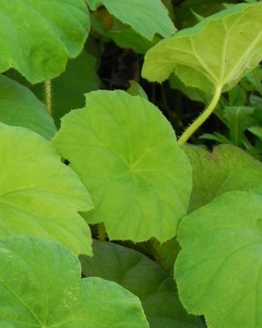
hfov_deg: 3.4
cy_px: 287
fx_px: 4375
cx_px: 115
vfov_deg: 4.3
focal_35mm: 451
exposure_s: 1/40
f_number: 5
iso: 160
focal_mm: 44
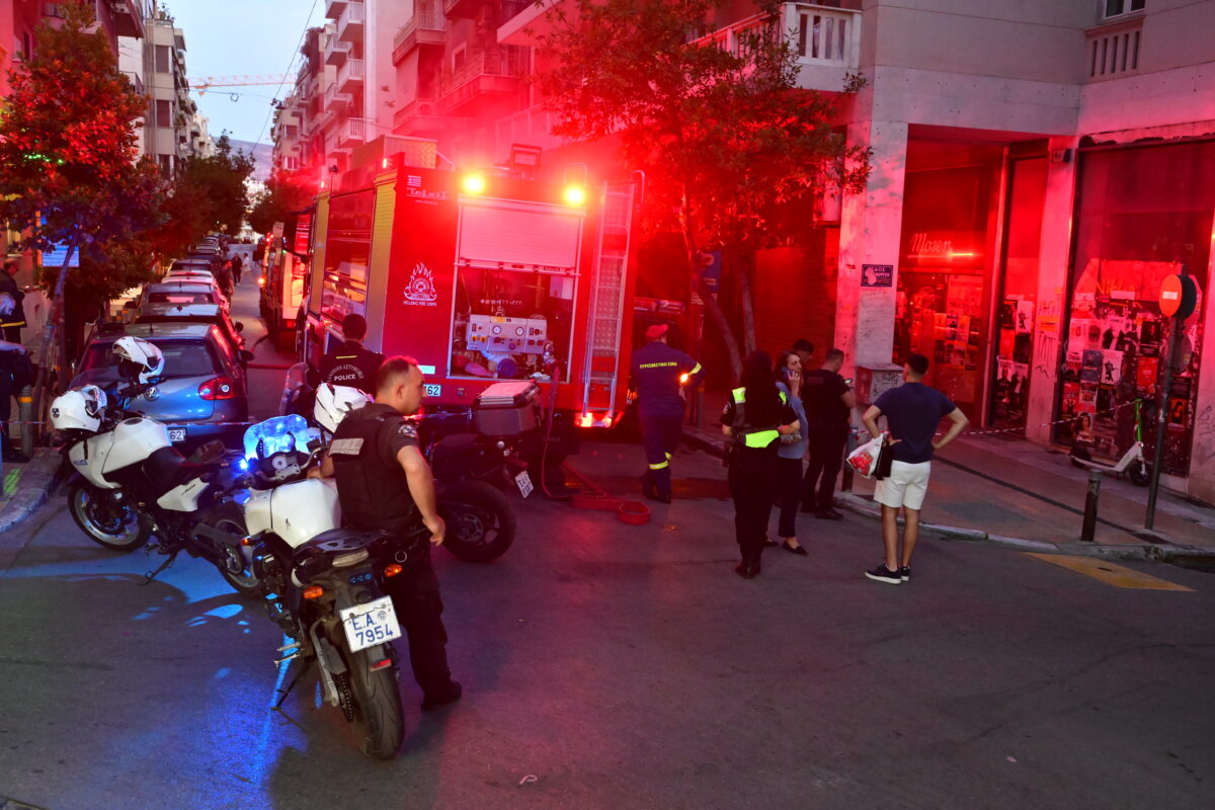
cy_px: 405
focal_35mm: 33
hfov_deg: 57.2
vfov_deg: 40.0
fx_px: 1114
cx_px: 608
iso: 8000
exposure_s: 1/80
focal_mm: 33
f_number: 5
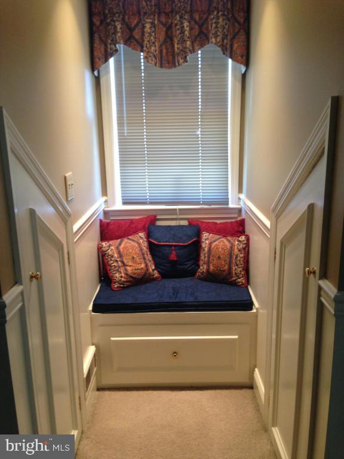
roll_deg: +0.8
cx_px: 172
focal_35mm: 33
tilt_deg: -9.1
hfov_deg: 42.9
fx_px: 437
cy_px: 230
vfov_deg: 55.4
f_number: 2.4
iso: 100
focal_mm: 4.12
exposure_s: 1/20
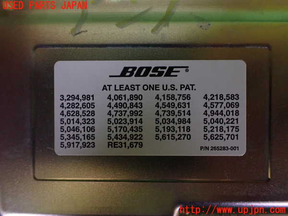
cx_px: 144
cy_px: 108
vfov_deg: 46.8
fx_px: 250
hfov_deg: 60.0
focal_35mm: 30
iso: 1000
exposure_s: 1/30
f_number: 2.3
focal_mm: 5.4
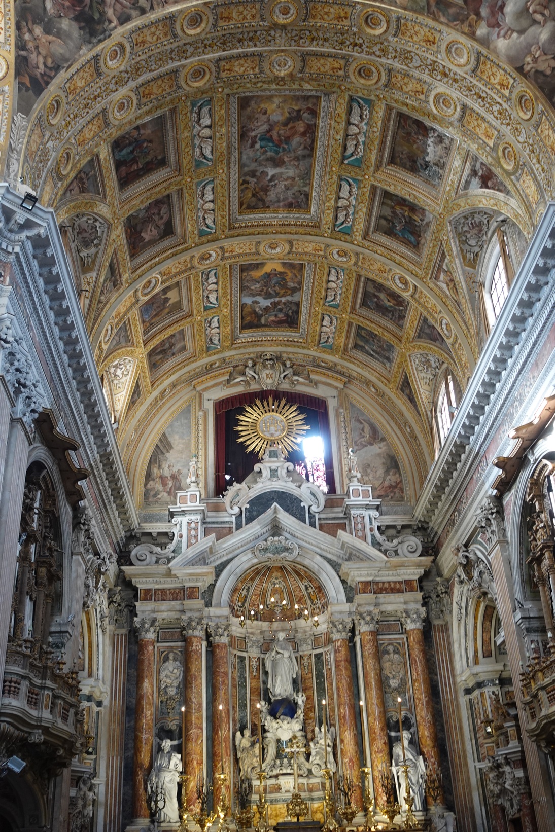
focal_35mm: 38
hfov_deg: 35.1
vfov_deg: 50.7
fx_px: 879
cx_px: 278
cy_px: 416
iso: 400
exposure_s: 1/40
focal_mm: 14.1
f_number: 2.8
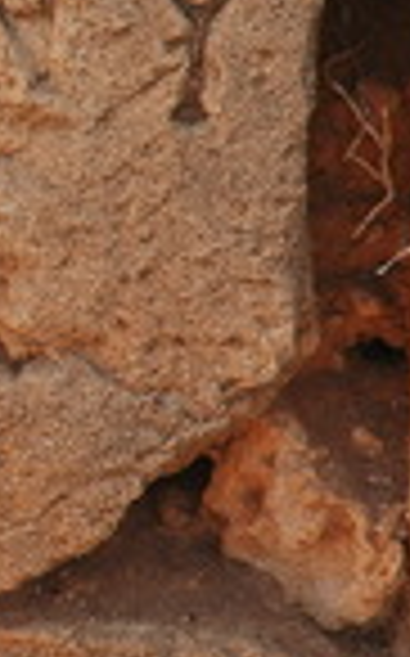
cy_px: 122
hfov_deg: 4.0
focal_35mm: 323
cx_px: -365
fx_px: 5786
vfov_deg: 6.5
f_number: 13
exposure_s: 1/50
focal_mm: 70
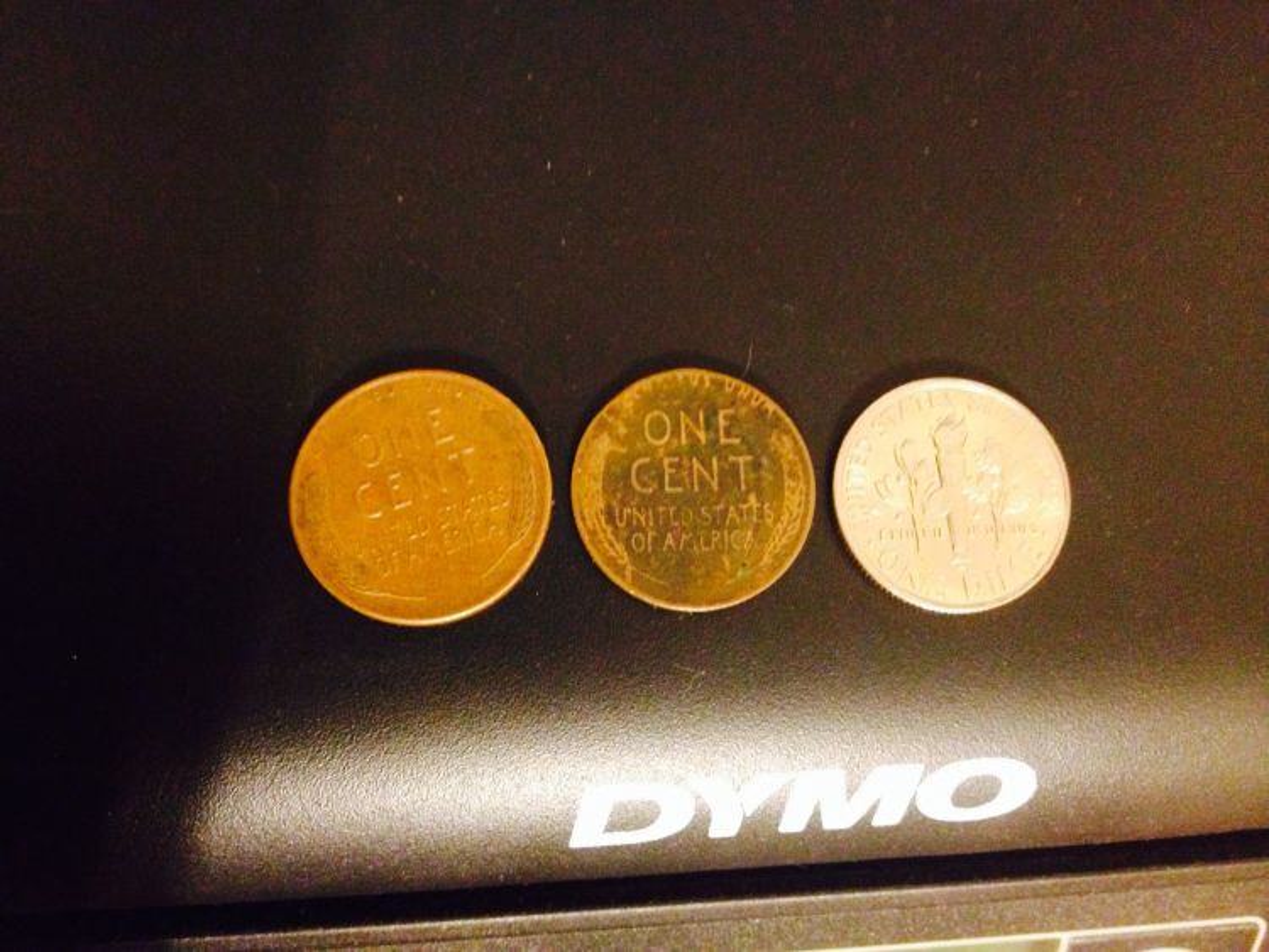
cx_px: 634
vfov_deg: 40.7
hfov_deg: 52.6
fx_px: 1283
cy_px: 476
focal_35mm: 35
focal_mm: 4.28
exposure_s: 1/15
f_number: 2.4
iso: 800
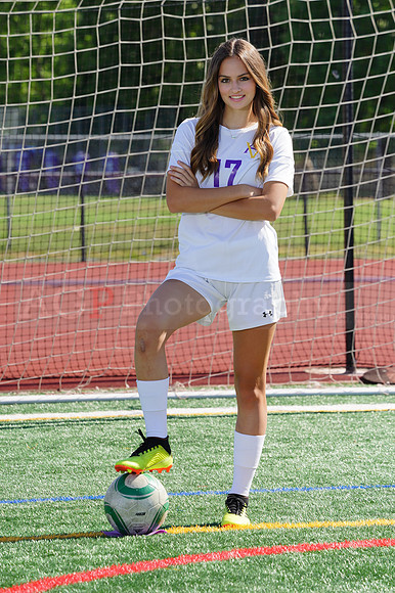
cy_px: 296
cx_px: 198
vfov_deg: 8.4
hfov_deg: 5.6
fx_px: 4020
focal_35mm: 244
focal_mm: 244
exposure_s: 1/250
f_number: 11
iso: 200
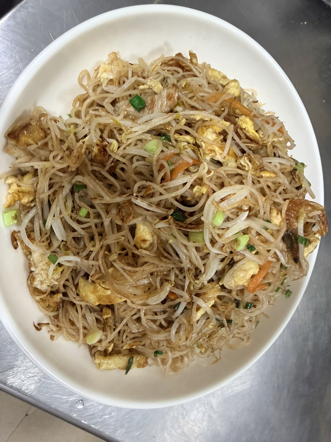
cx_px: 166
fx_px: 306
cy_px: 221
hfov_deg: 56.8
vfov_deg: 71.6
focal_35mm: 24
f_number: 2.2
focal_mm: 2.22
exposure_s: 1/60
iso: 500
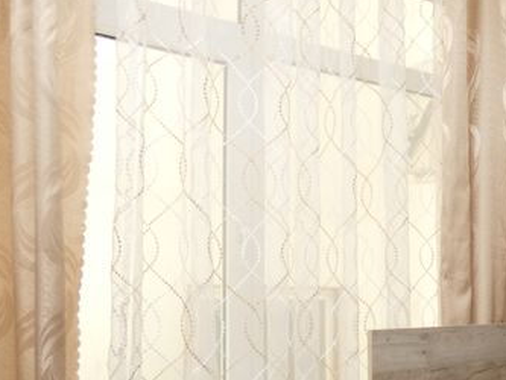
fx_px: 702
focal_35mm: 48
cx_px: 466
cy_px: 302
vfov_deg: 29.6
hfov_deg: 36.8
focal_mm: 3.6
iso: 80
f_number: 2.8
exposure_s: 1/60
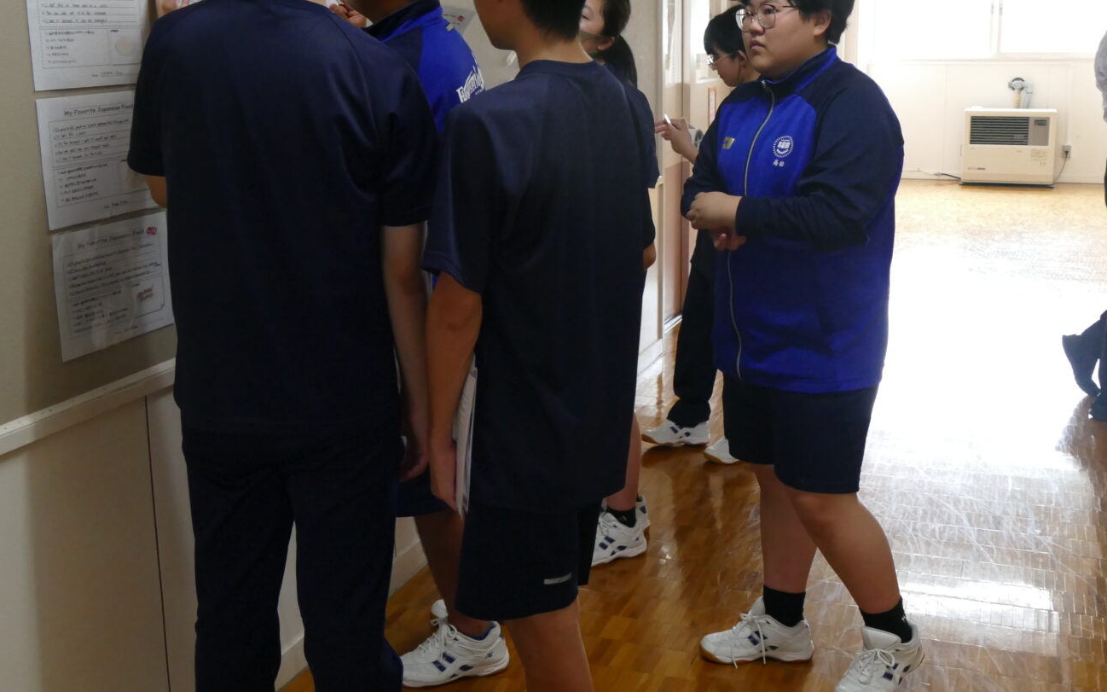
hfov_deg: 48.2
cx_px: 558
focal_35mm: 41
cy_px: 287
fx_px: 1237
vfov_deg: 31.2
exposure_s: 1/80
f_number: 3
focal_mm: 10.6
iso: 1250
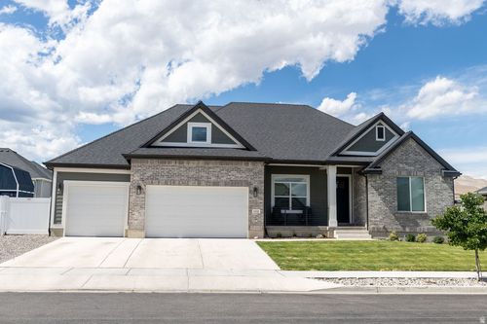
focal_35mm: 36
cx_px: 247
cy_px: 162
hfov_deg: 53.2
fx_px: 486
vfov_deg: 36.9
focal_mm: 35
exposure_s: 1/1600
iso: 250
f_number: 5.6
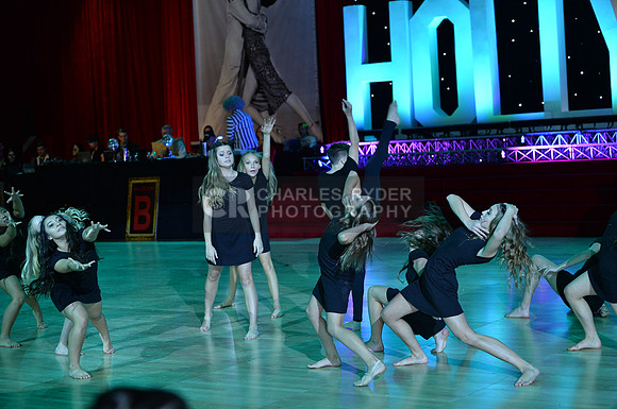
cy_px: 204
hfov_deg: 28.9
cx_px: 308
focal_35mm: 70
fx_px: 1198
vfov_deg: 19.4
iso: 2000
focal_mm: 70
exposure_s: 1/250
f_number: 4
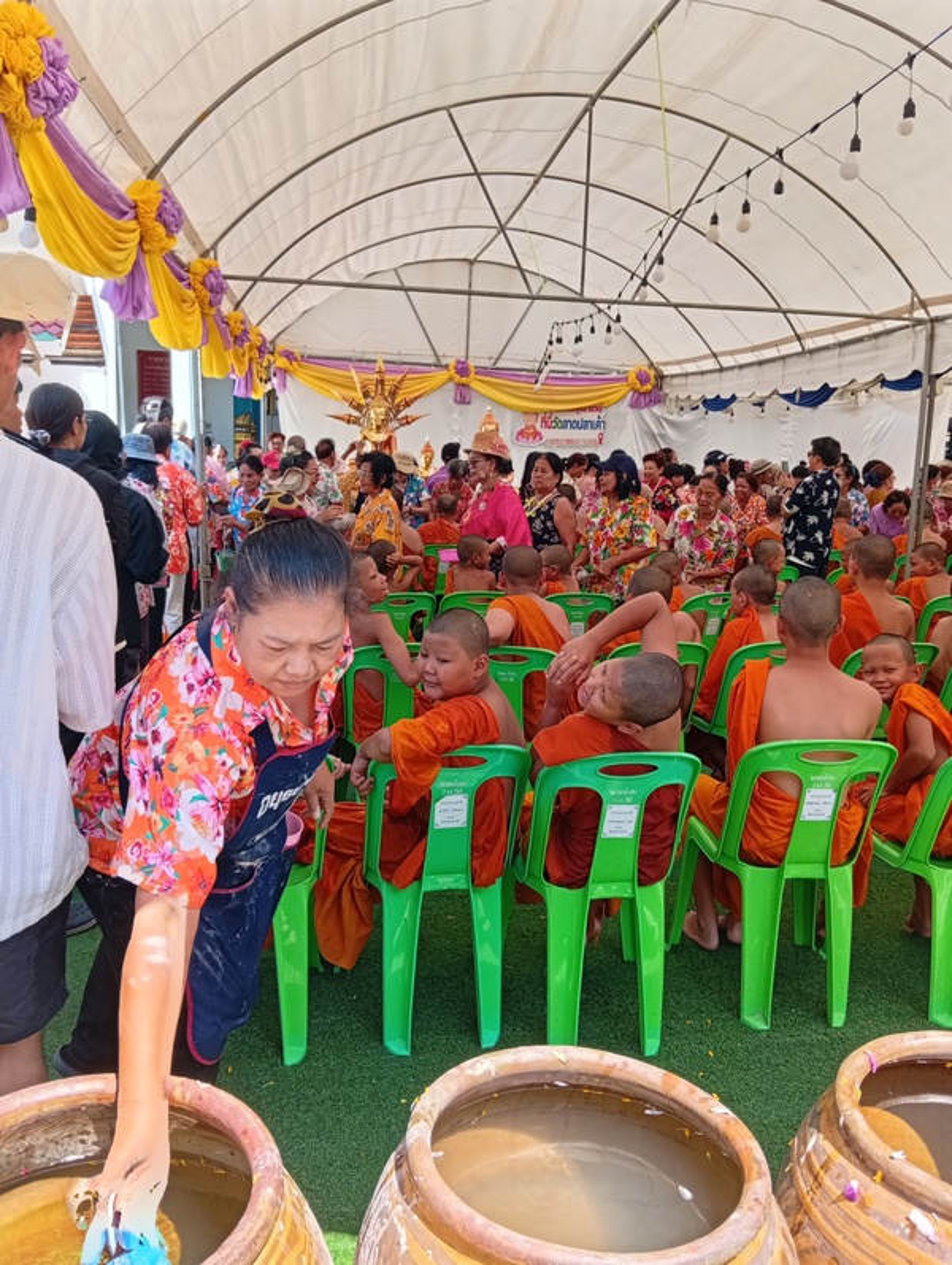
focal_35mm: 26
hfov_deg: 53.2
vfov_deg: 67.2
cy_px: 632
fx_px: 951
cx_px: 476
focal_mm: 3.96
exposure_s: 1/100
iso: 91
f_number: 1.8
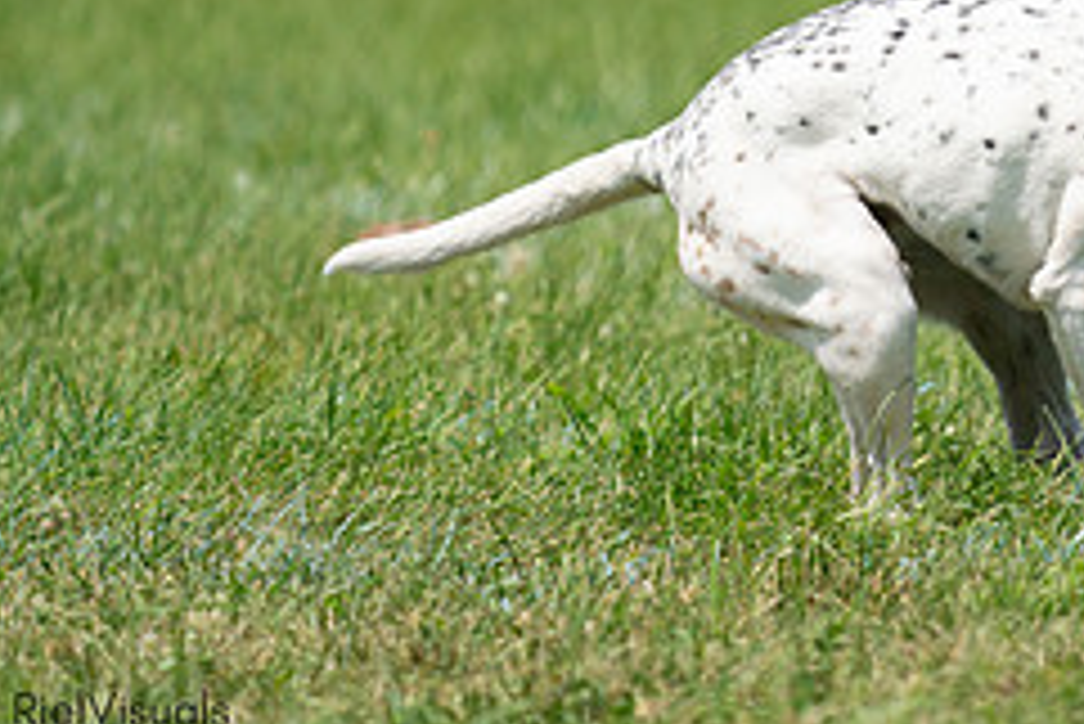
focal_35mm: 614
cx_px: 1255
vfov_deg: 2.2
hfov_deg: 3.4
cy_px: -79
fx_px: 18499
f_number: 5.6
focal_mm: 255
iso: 500
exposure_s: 1/4000
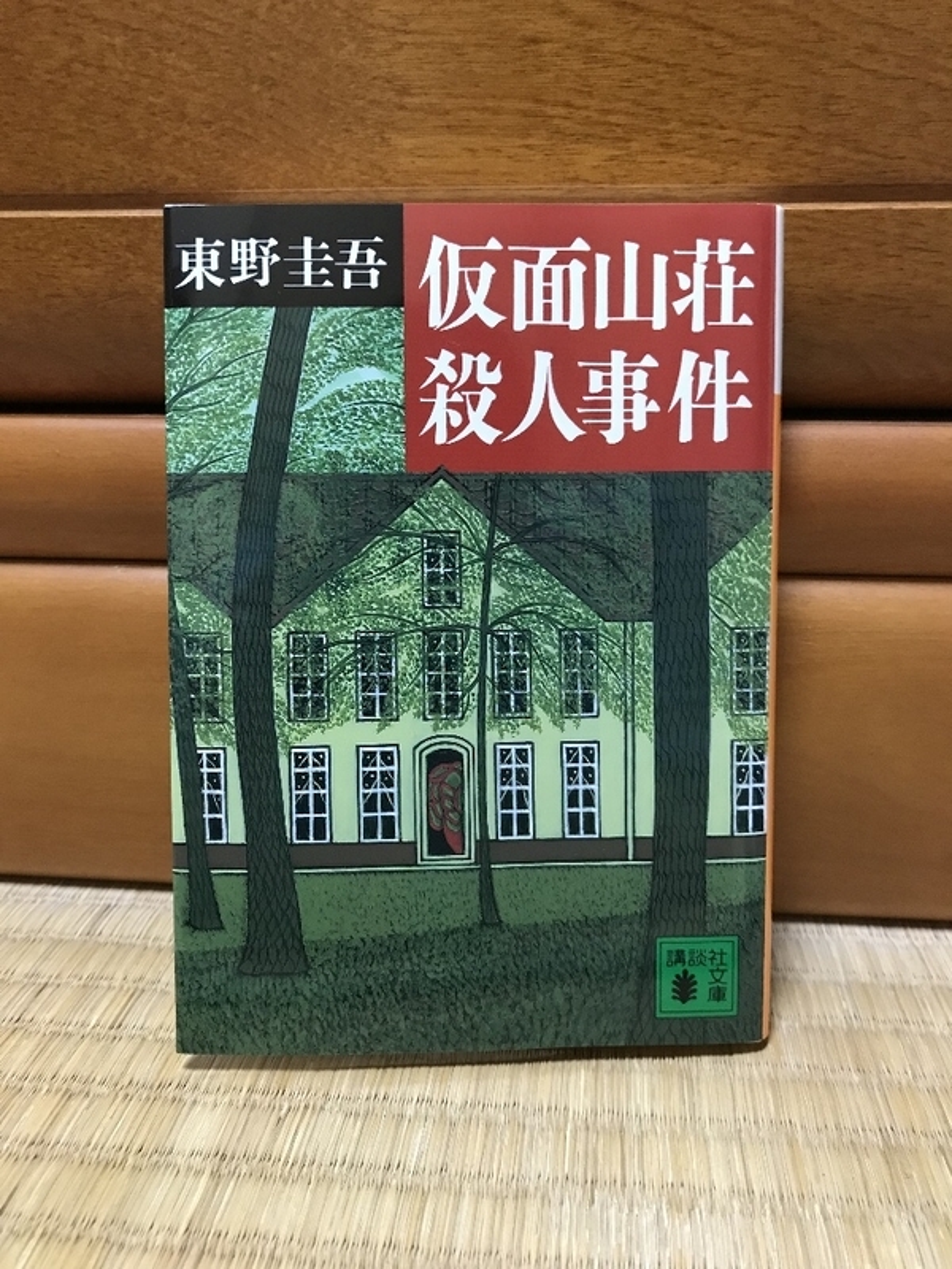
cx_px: 476
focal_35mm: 28
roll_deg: +2.0
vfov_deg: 63.4
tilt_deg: -17.2
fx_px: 1027
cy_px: 634
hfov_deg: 49.7
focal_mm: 3.99
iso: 100
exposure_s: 1/15
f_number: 1.8
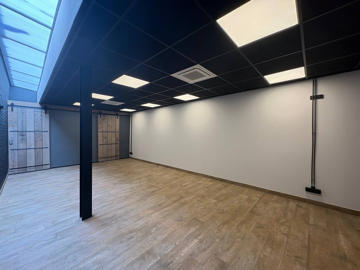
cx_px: 180
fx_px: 146
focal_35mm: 14
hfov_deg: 102.1
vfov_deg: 85.7
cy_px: 135
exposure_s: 1/111
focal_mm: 2.22
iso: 64
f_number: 2.2
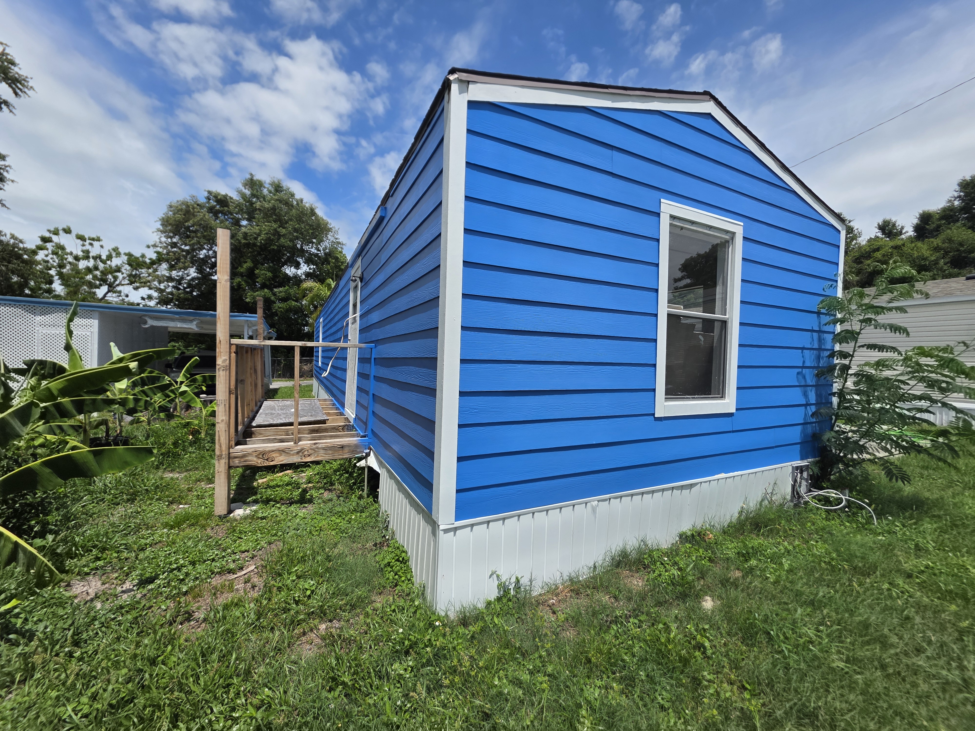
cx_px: 488
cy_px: 366
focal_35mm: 13
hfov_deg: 106.2
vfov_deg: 89.9
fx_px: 366
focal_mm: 2.2
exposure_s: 1/3589
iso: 40
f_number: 1.9
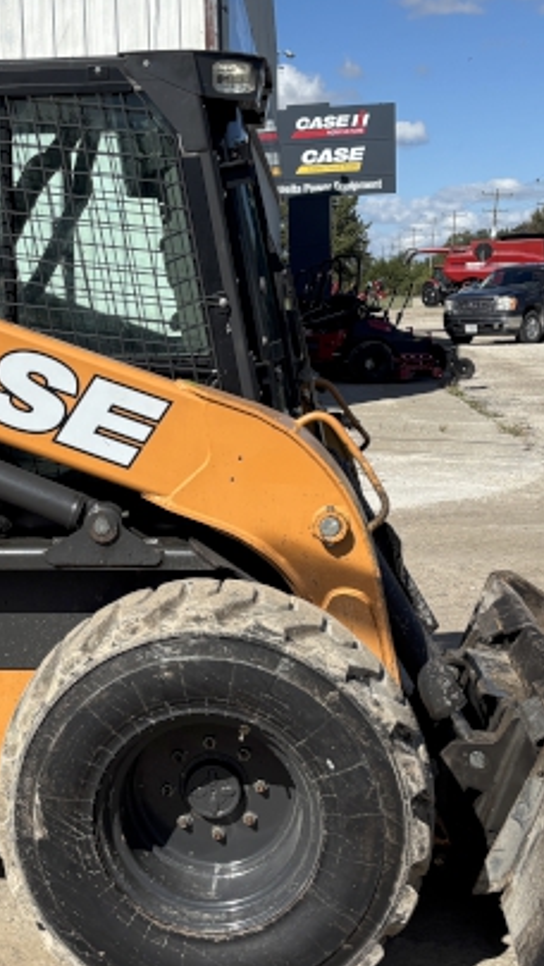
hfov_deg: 21.3
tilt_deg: -7.2
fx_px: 1435
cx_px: 124
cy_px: 448
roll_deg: +1.8
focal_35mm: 56
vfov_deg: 37.2
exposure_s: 1/5952
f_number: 1.6
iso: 50
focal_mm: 5.96
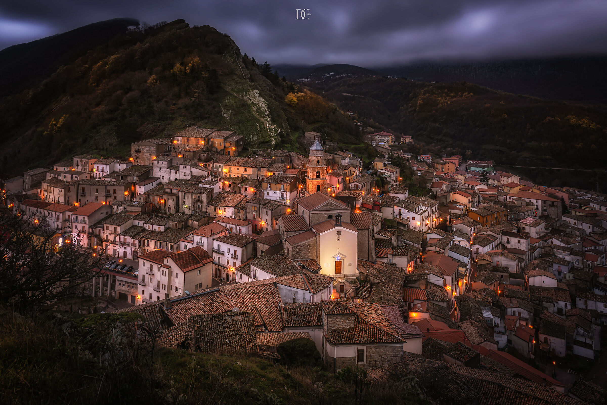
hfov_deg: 73.7
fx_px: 405
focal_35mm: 24
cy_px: 202
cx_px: 304
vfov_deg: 53.2
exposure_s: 20
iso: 100
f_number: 8
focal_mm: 24
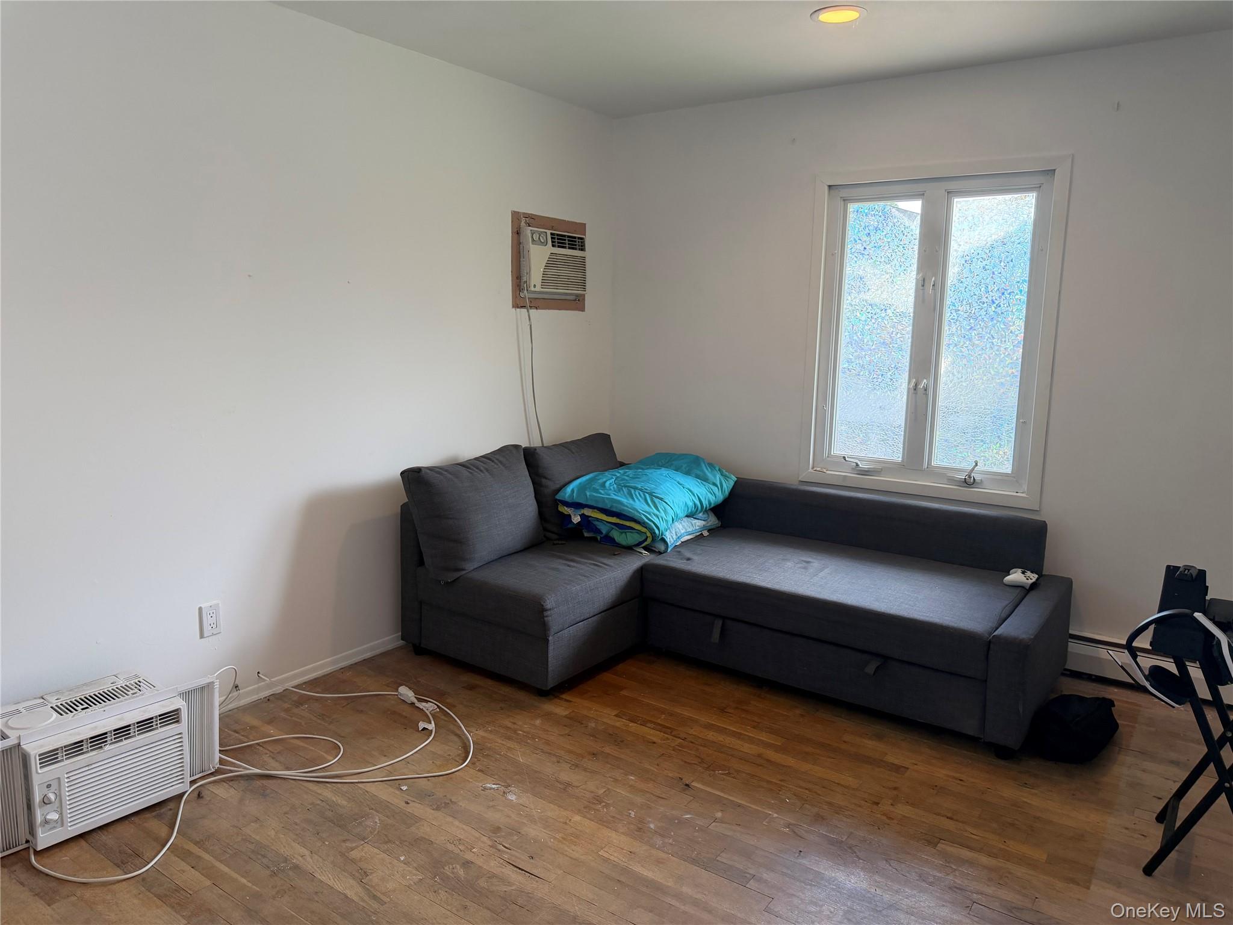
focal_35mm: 24
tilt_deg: -8.7
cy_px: 462
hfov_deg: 71.6
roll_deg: -0.5
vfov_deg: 56.8
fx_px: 855
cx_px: 616
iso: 200
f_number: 1.78
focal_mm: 6.76
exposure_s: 1/159
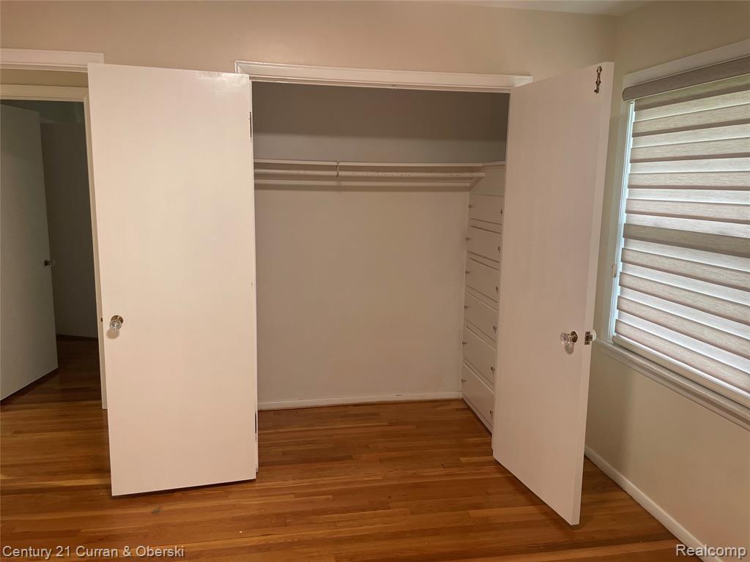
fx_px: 563
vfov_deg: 53.1
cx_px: 375
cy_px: 281
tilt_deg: -9.8
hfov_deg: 67.3
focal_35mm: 26
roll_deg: -0.4
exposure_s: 1/60
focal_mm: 4.2
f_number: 1.6
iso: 100
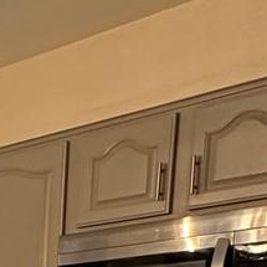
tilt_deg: -8.3
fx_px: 803
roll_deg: +1.5
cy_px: 497
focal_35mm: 92
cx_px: -334
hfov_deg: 14.2
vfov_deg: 15.8
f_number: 2.2
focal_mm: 2.22
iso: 320
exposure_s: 1/60
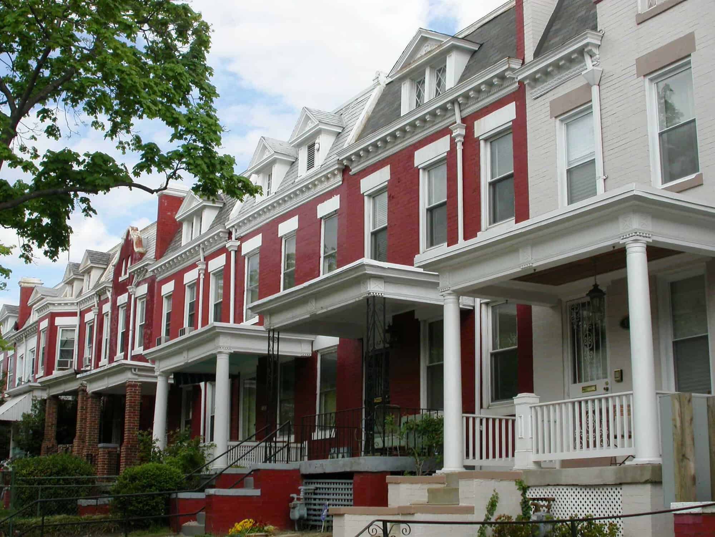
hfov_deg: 37.5
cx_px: 358
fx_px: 1053
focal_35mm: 51
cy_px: 268
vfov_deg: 28.6
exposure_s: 1/335
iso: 100
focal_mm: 10.6
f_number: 5.8
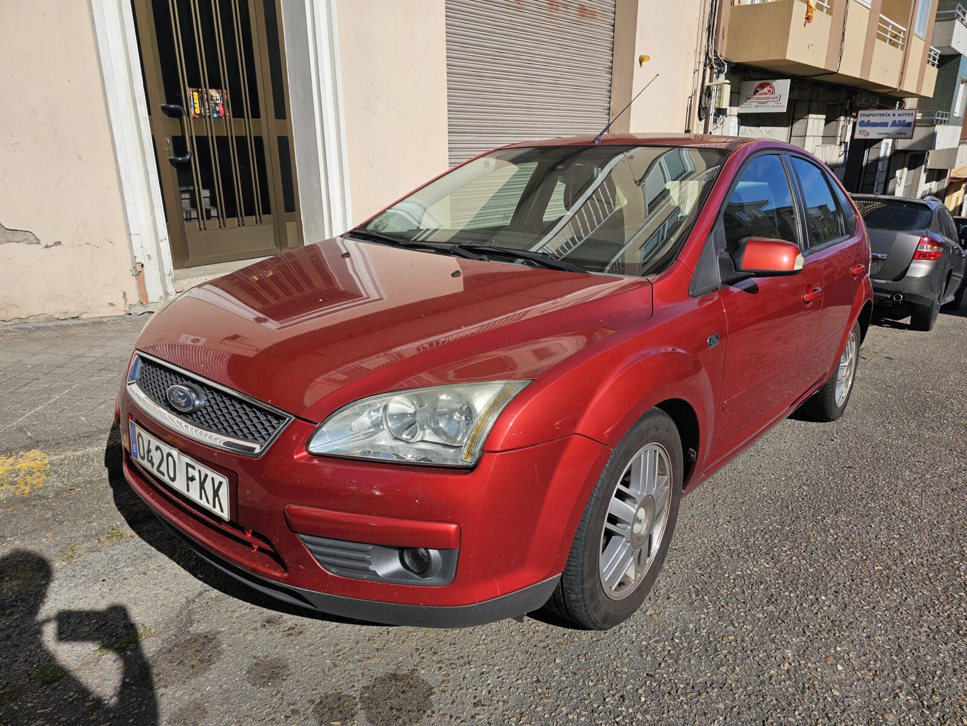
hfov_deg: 73.9
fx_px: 643
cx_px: 484
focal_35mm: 23
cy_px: 363
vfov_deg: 58.9
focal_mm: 6.3
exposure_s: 1/1120
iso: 10
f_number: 1.7
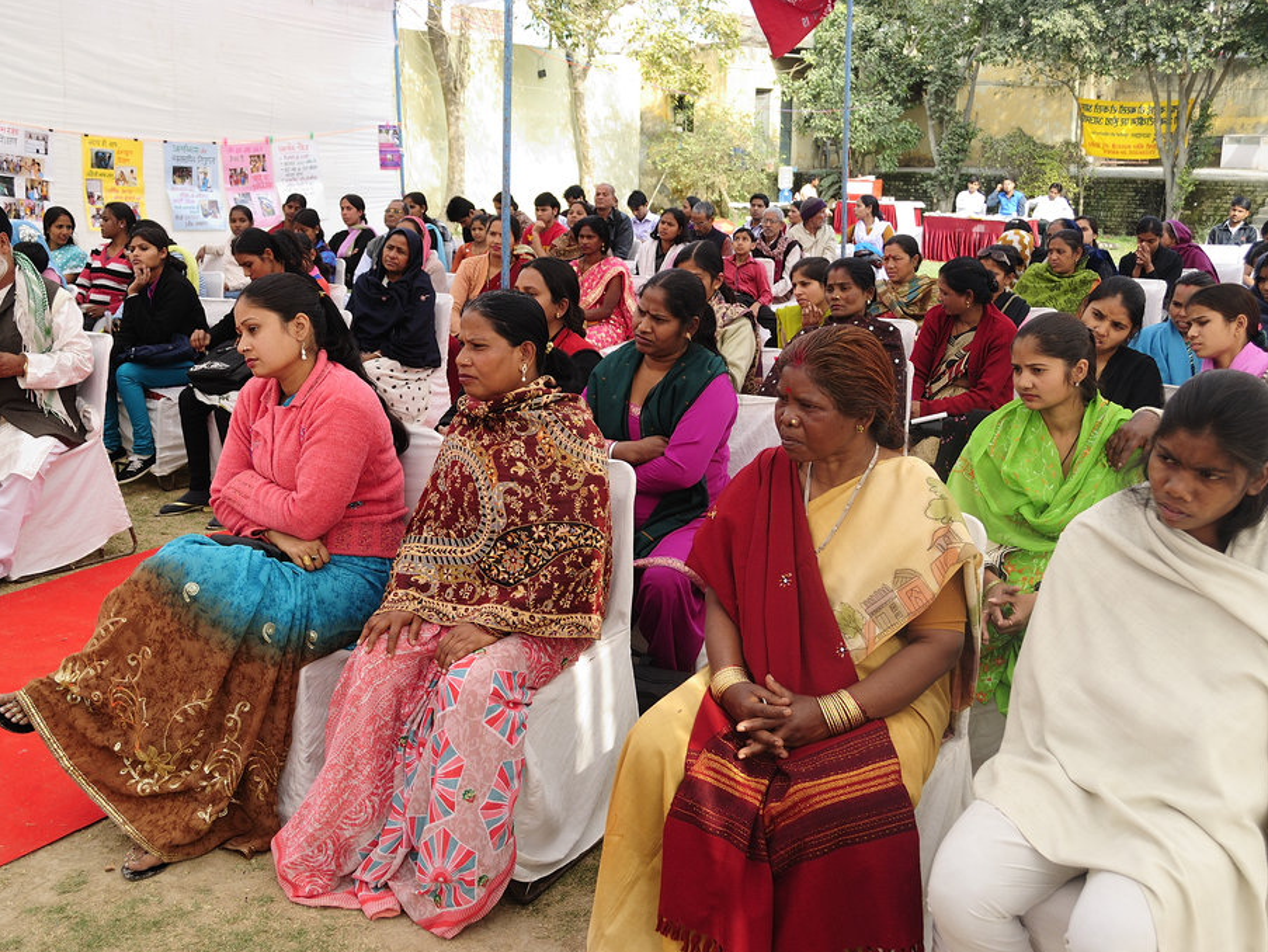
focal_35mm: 36
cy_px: 477
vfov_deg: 39.7
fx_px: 1319
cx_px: 595
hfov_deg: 51.3
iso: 200
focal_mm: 22
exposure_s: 1/100
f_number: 5.6
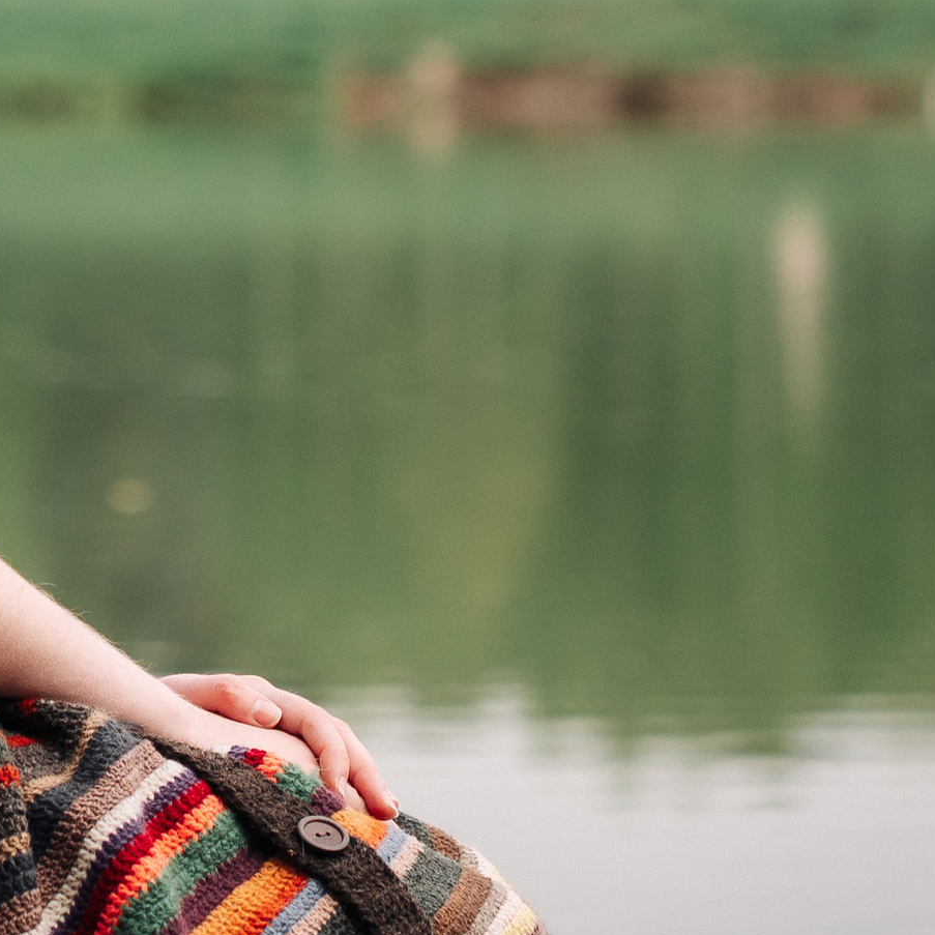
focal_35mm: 271
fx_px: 8281
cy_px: -493
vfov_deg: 6.4
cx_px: -129
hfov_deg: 6.4
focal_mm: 75
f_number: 3.5
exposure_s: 1/800
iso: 100
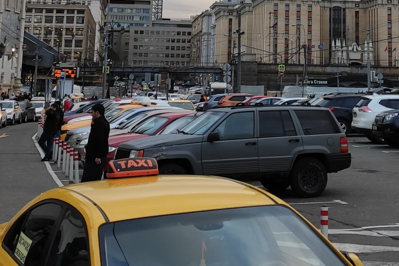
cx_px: 260
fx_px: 942
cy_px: -126
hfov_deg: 23.8
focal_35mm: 85
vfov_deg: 15.0
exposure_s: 1/100
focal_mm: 4.77
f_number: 1.75
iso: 115
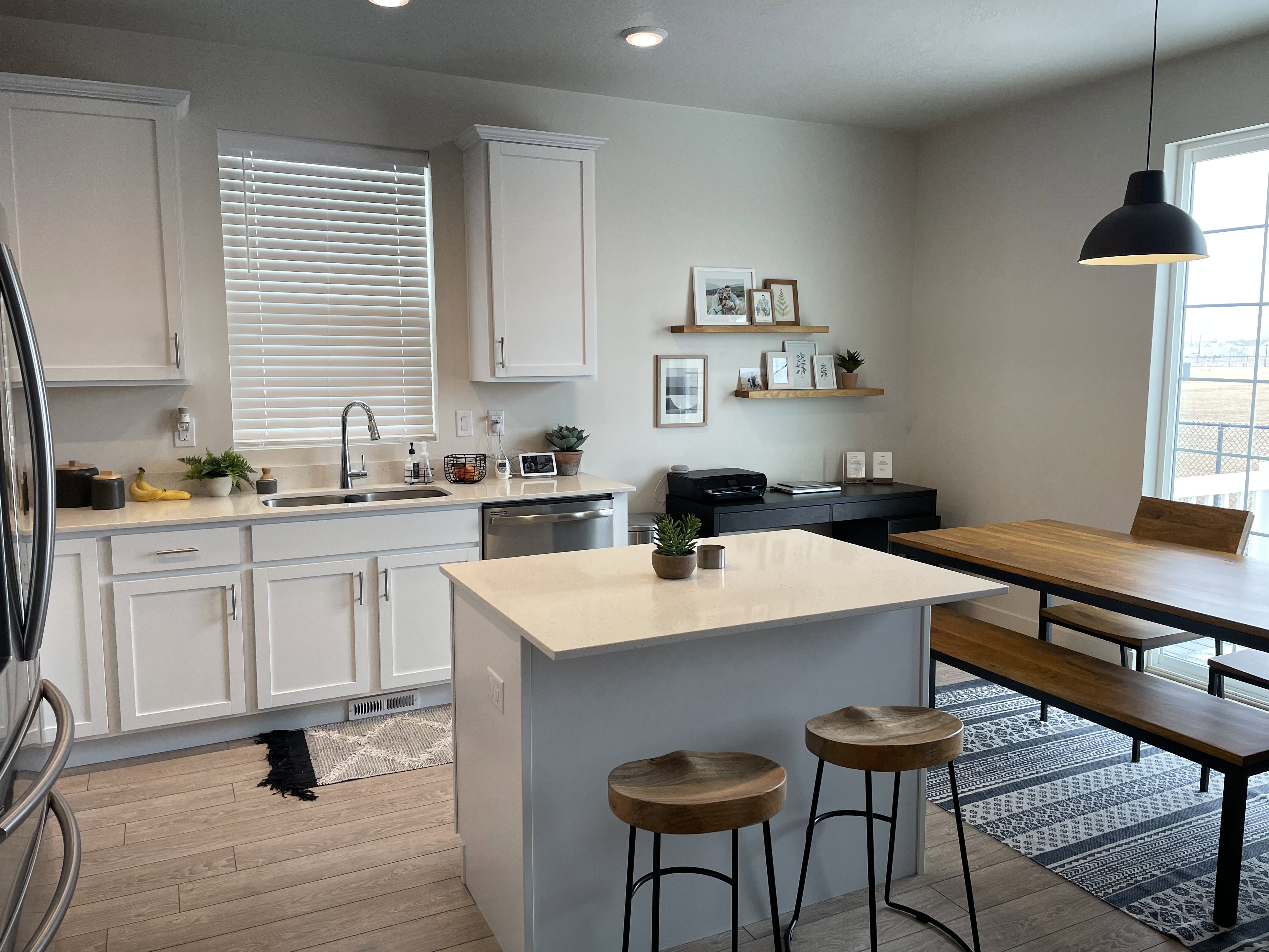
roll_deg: -0.2
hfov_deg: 67.3
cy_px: 476
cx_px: 634
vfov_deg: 53.1
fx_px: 953
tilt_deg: -6.1
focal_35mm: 26
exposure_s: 1/120
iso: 50
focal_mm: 4.2
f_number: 1.6
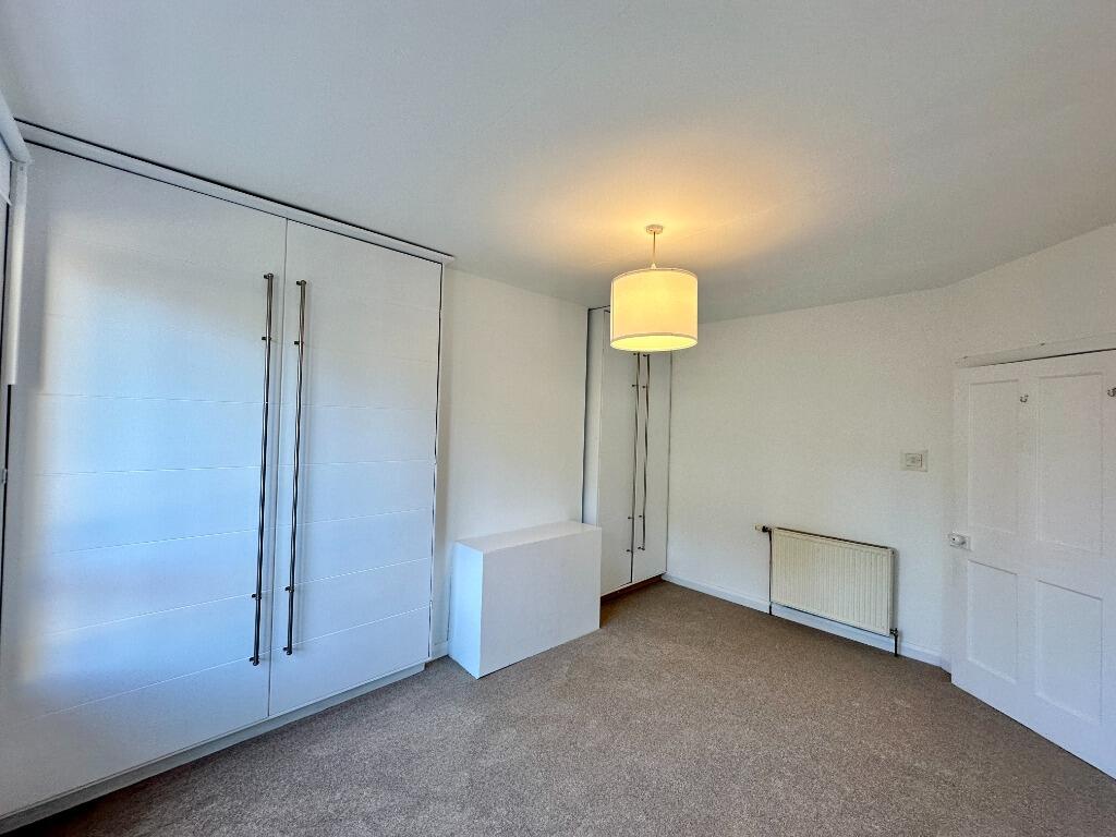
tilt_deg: +2.6
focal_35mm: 14
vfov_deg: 85.7
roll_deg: -1.6
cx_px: 558
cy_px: 418
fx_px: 451
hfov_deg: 102.1
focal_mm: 2.22
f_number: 2.2
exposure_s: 1/100
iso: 100
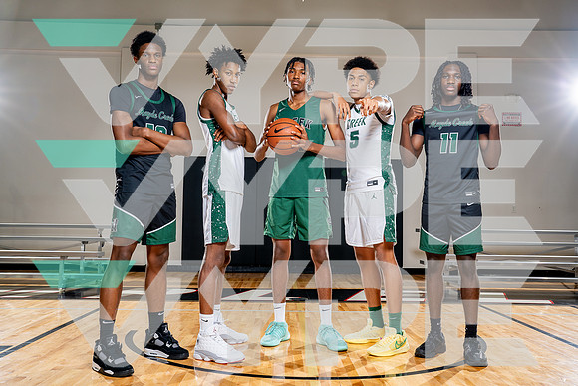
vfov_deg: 37.9
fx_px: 562
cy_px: 193
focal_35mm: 35
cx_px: 289
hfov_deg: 54.4
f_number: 7.1
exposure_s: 1/250
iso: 250
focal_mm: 35
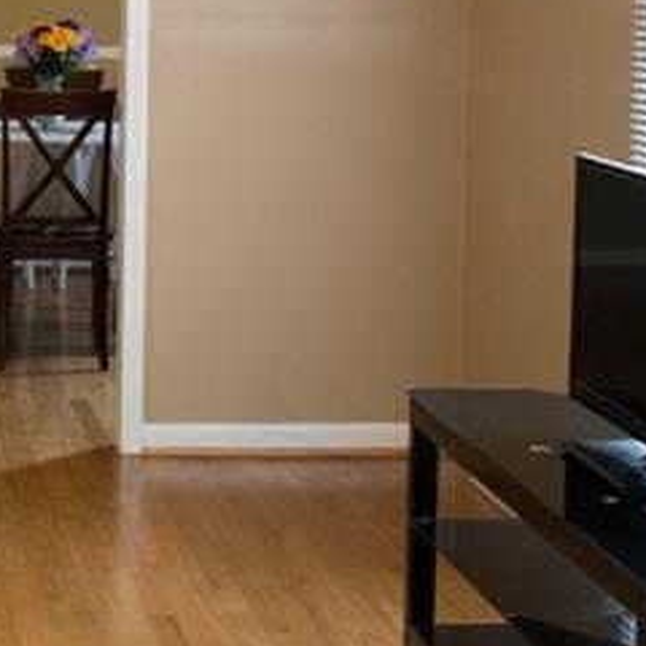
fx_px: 2069
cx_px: -145
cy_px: 65
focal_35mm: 98
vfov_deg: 17.5
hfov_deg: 16.9
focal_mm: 18
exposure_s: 1/80
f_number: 4.5
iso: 400
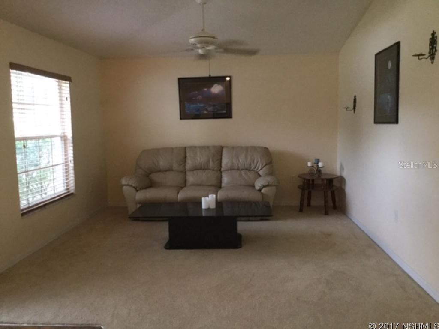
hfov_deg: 58.4
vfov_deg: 45.4
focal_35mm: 31
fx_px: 393
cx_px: 220
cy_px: 164
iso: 200
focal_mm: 3.3
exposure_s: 1/15
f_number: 2.4
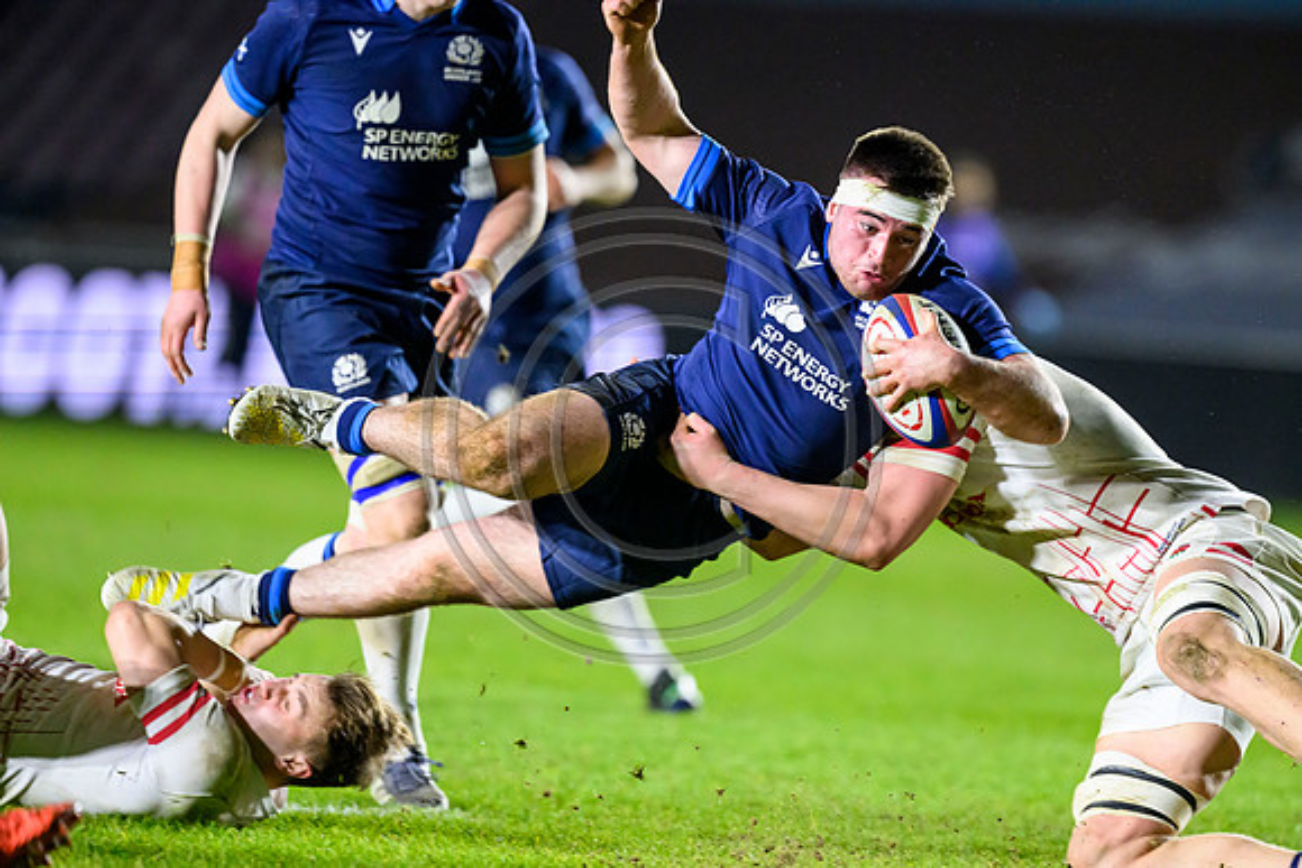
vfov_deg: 3.4
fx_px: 14469
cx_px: 651
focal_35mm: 400
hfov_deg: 5.2
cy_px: 434
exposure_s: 1/1000
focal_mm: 400
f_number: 3.5
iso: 8000
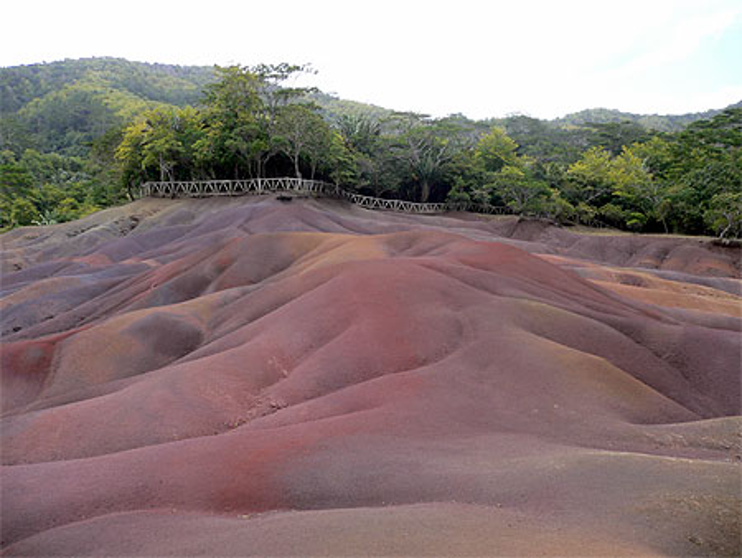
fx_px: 751
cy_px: 279
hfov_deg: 52.6
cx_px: 371
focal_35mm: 35
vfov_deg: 40.7
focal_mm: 5.8
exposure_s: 1/640
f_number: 2.8
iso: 100
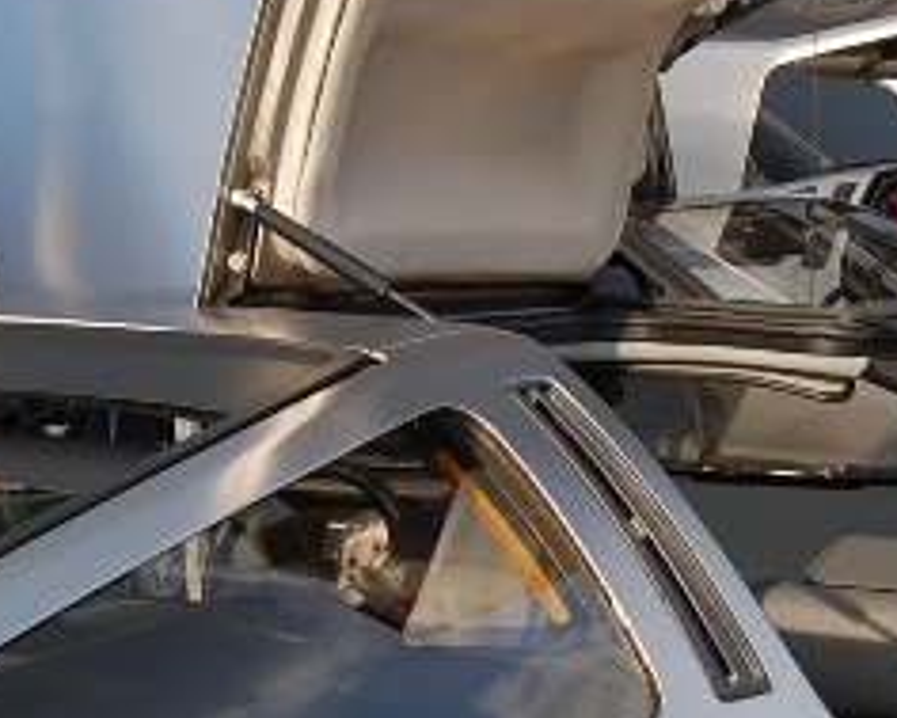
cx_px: 582
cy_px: 568
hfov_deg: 17.4
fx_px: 2921
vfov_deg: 13.9
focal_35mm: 110
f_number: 8
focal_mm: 18
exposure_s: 1/250
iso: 200
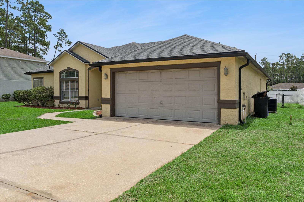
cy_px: 101
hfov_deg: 67.4
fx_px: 228
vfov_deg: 47.9
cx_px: 152
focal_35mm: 27
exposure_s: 1/160
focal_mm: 18
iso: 125
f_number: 13
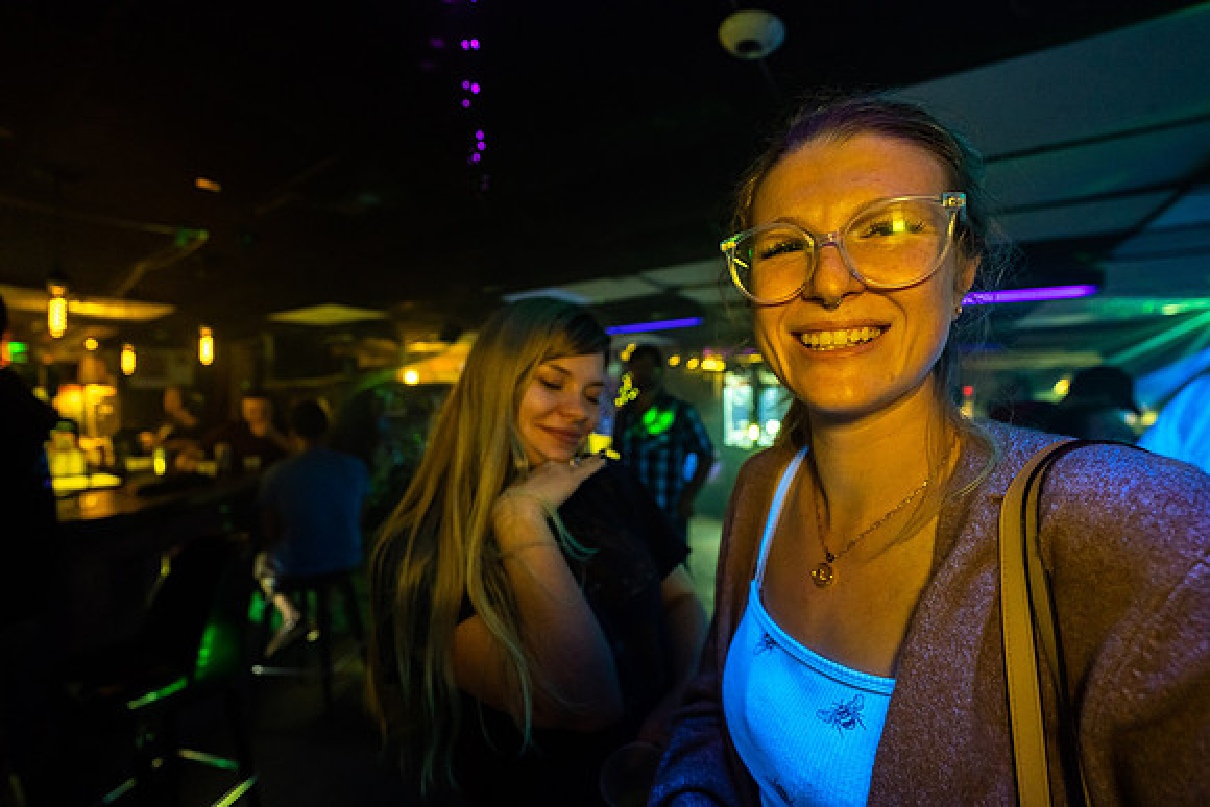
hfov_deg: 101.9
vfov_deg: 78.9
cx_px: 605
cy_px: 404
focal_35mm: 15
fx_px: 491
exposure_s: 1/80
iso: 3200
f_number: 2.8
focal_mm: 14.6
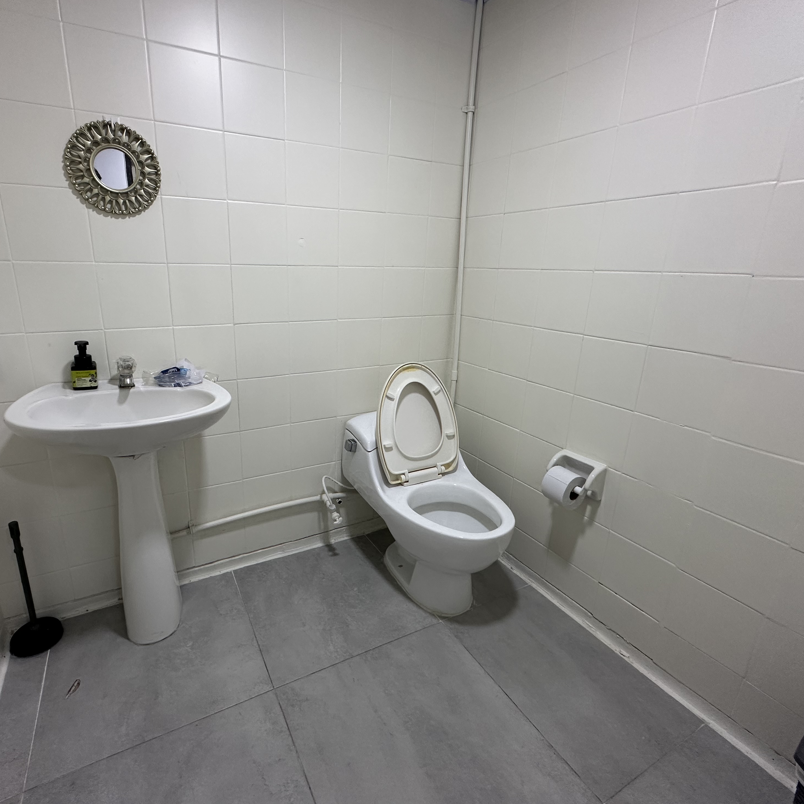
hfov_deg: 83.5
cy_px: 392
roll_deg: -1.1
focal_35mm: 17
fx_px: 447
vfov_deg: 84.0
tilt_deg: -16.5
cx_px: 347
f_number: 2.2
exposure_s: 1/60
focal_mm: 2.22
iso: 160
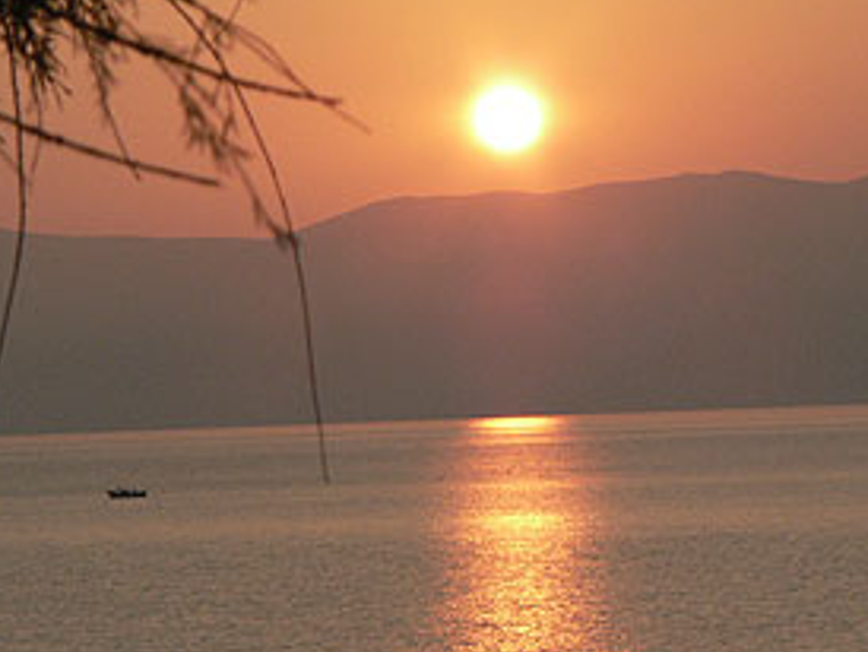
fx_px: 6048
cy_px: 367
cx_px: 548
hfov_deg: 8.2
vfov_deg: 6.2
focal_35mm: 241
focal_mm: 24.6
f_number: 5.6
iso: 200
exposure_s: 1/800
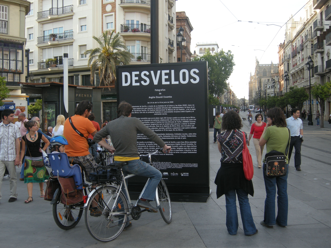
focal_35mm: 40
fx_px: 382
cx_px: 166
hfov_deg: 46.8
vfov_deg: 36.0
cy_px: 124
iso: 64
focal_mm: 8.5
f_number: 5.1
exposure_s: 1/123
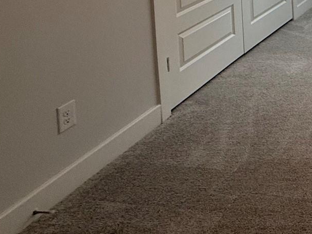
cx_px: 476
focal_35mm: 47
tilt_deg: -2.4
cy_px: -108
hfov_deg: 27.2
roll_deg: +1.4
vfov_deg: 24.6
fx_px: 424
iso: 80
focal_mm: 2.22
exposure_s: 1/120
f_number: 2.2
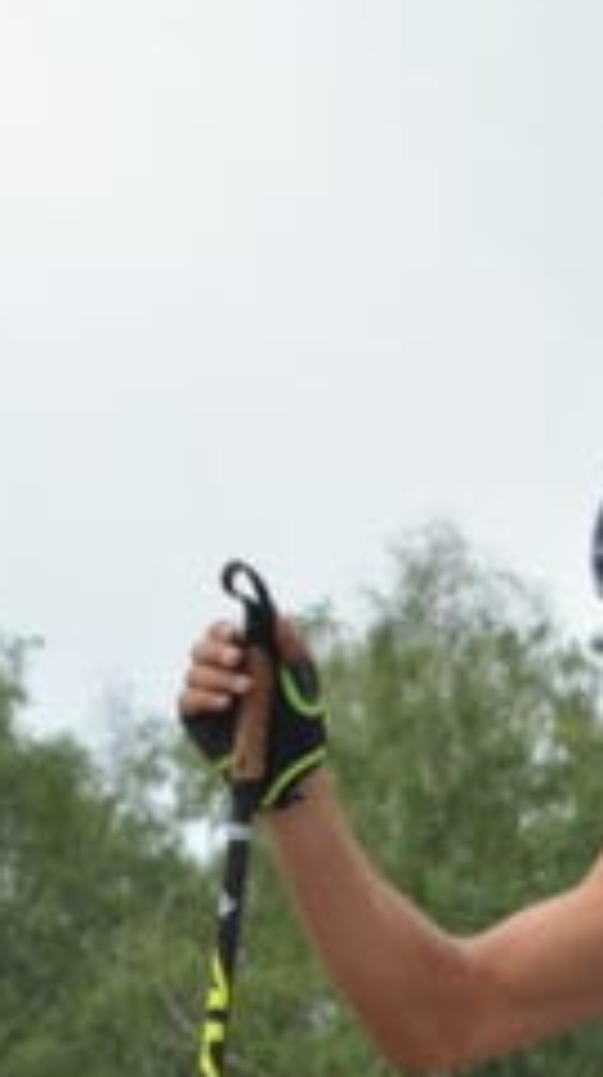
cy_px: 1126
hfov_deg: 4.4
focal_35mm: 276
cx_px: 759
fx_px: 7861
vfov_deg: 7.8
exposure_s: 1/800
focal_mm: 55
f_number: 6.3
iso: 640
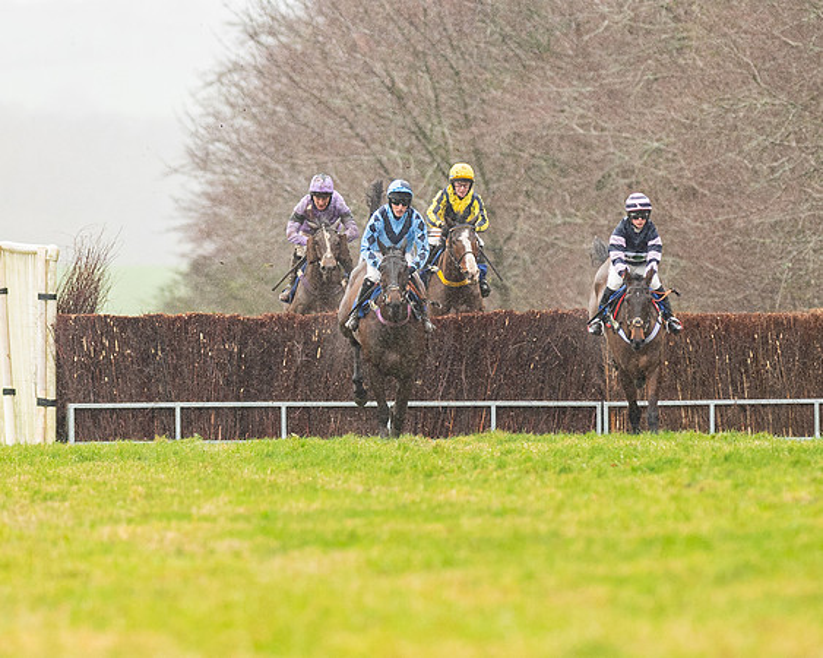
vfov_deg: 2.2
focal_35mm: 695
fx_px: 16911
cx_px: 376
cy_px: 325
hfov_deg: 2.8
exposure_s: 1/1000
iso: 1000
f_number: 5
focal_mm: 300
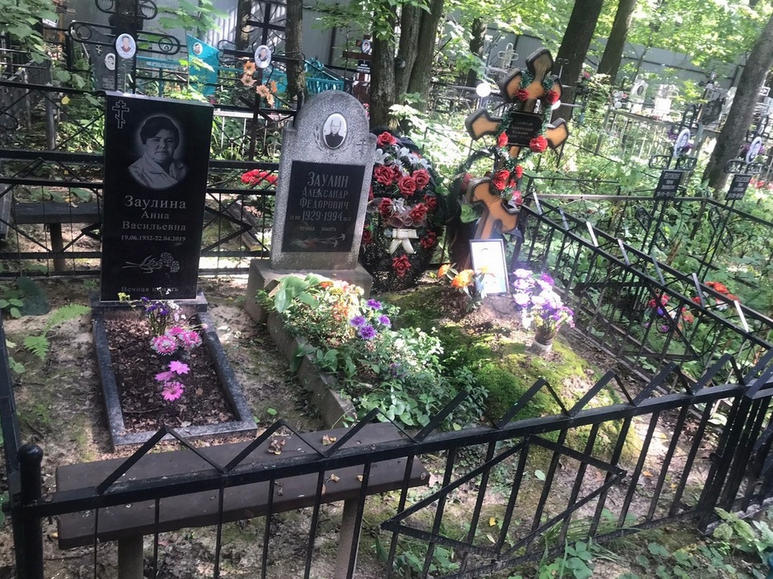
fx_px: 670
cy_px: 308
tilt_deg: -23.5
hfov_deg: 60.0
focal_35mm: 30
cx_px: 398
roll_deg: -11.1
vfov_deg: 46.8
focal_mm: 3.99
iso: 32
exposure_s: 1/50
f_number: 1.8
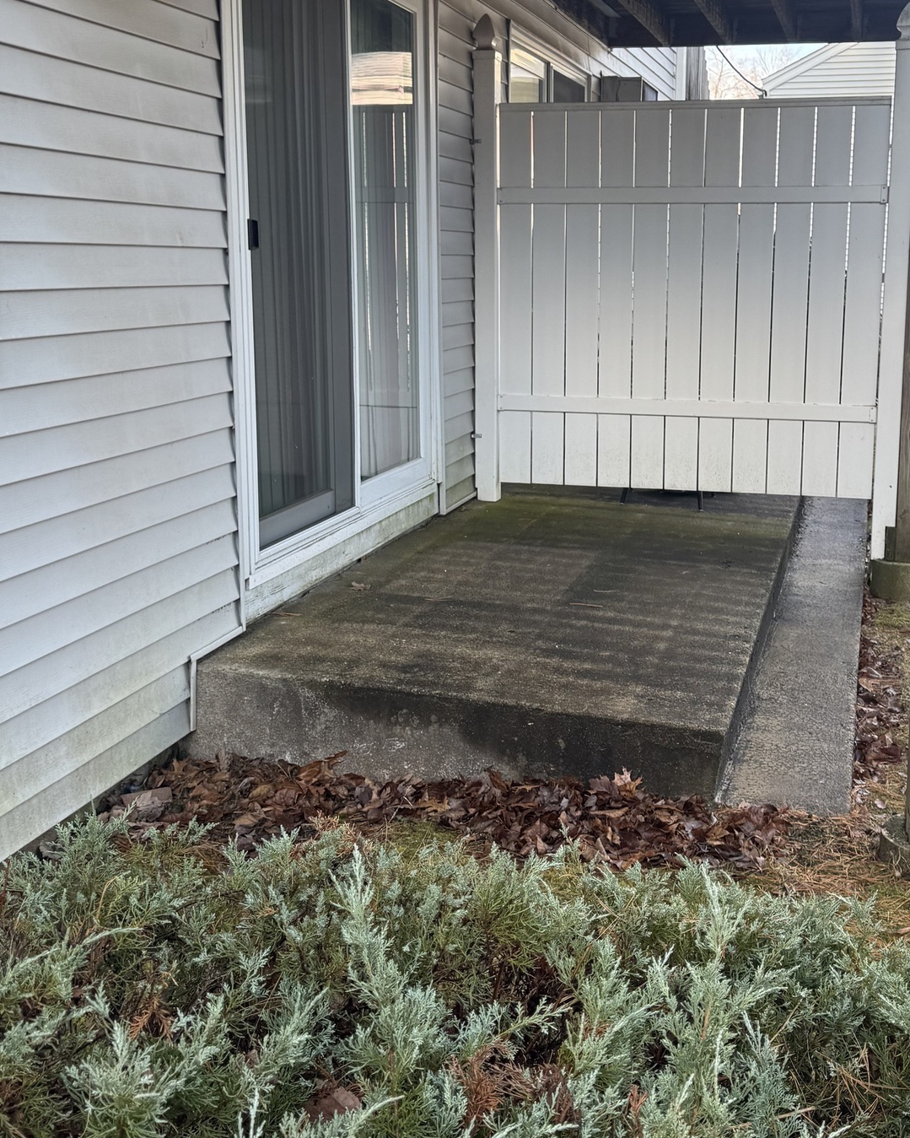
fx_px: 1347
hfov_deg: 37.1
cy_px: 480
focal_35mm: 40
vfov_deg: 45.6
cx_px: 572
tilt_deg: -9.8
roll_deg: -2.3
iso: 80
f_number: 1.78
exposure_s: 1/343
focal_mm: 6.76
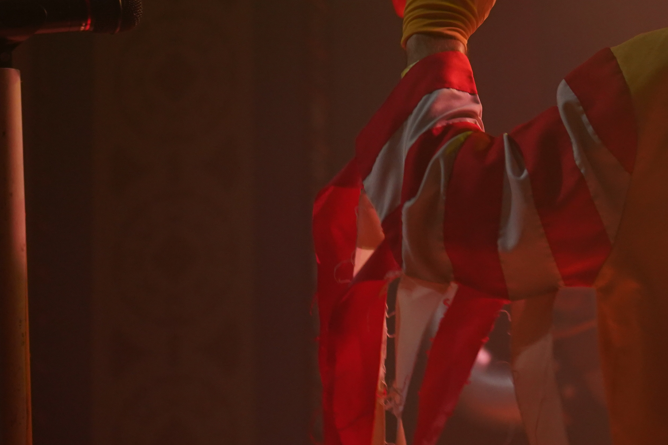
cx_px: 691
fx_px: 3822
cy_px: -17
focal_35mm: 206
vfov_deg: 6.6
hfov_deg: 9.9
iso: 2000
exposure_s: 1/160
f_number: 4
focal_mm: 86
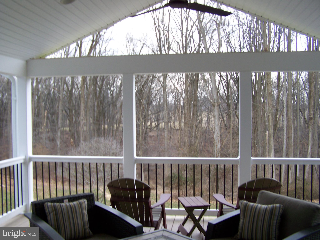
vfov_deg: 37.7
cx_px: 160
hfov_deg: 49.0
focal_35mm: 38
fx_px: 351
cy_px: 120
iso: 64
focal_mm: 6.3
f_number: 2.8
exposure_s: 1/60
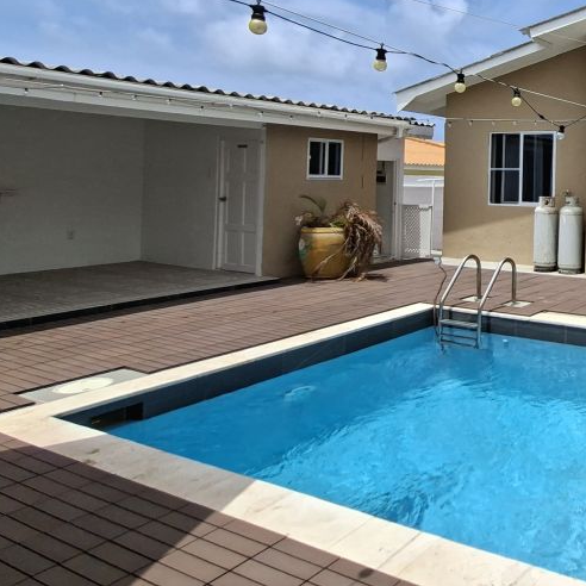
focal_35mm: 28
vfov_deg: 55.4
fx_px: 536
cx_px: 635
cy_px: 170
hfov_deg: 44.6
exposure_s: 1/1715
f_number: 2.2
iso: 40
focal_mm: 1.74
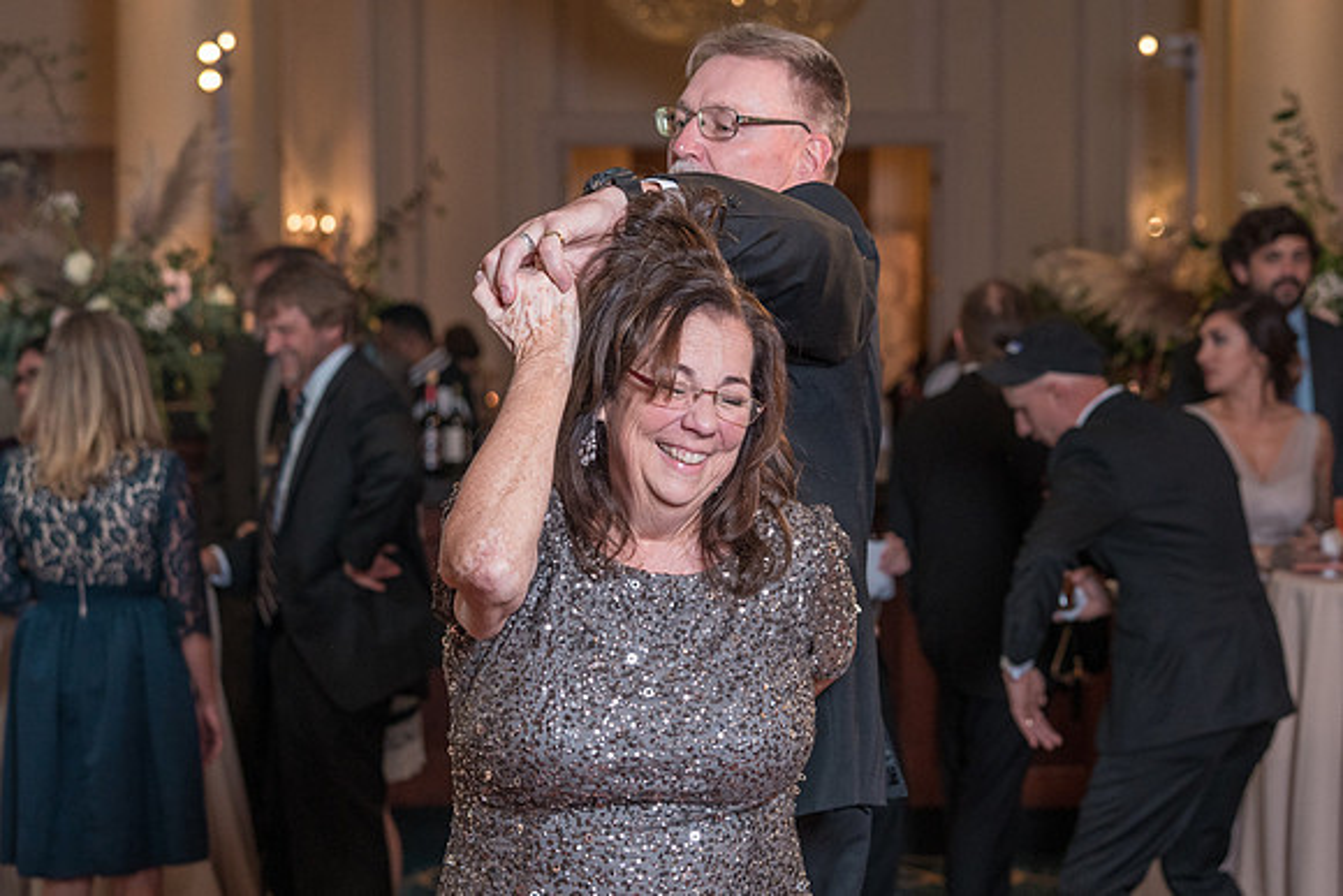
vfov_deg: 16.1
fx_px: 3167
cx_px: 788
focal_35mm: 85
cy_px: 526
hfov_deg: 23.9
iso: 2000
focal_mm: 70
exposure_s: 1/200
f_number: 4
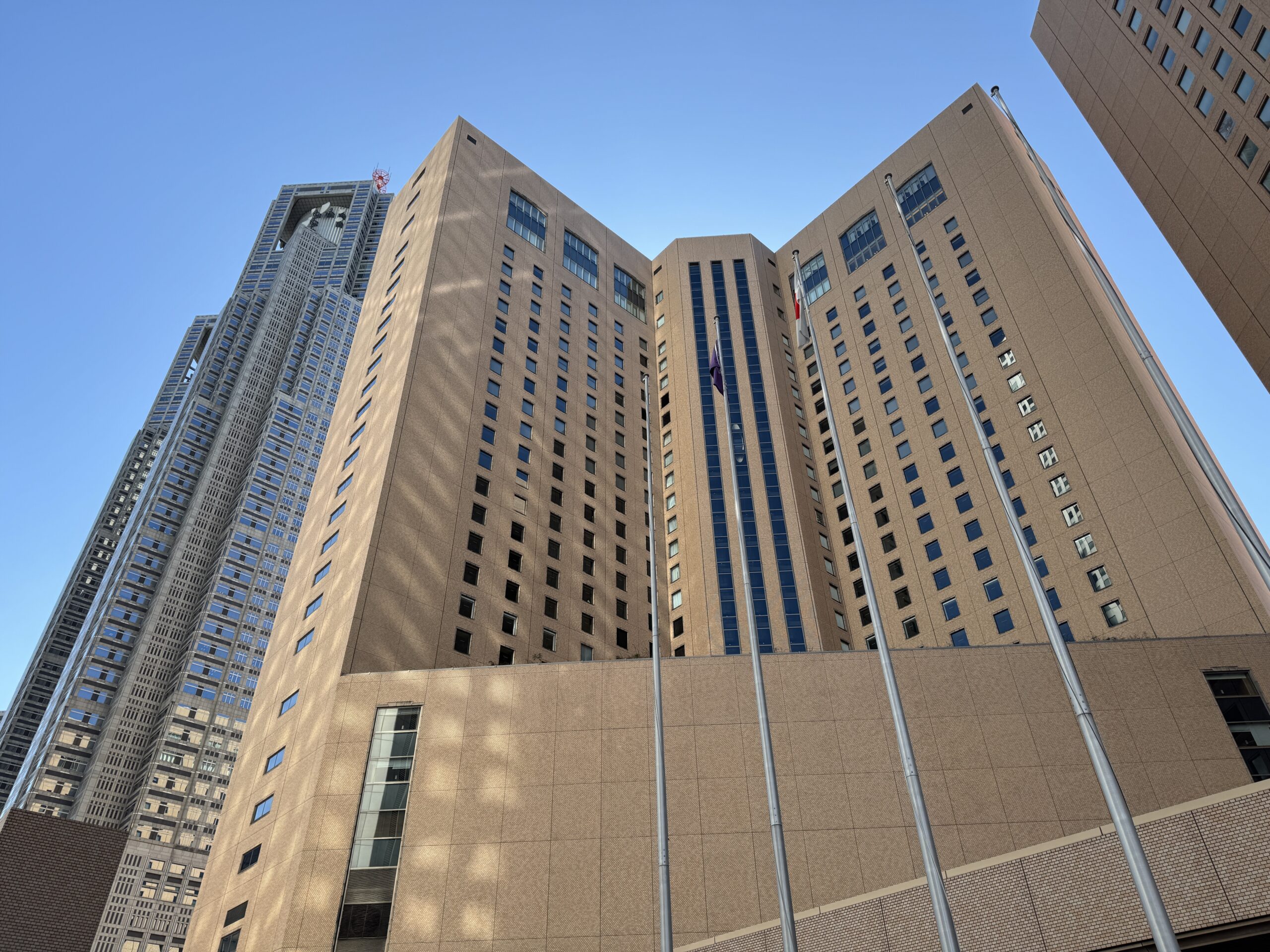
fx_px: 881
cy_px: 476
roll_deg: +2.0
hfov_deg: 71.6
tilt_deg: +40.0
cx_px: 635
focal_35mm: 24
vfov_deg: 56.8
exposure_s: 1/2252
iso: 80
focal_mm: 6.76
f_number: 1.78
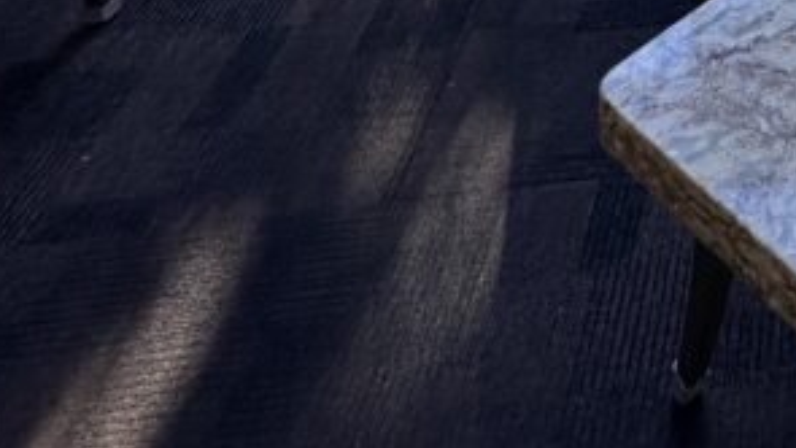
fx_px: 1119
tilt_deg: -4.8
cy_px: -756
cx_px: 998
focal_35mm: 53
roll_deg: +0.3
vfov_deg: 13.1
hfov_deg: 31.5
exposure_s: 1/120
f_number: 2.2
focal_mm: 2.22
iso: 50
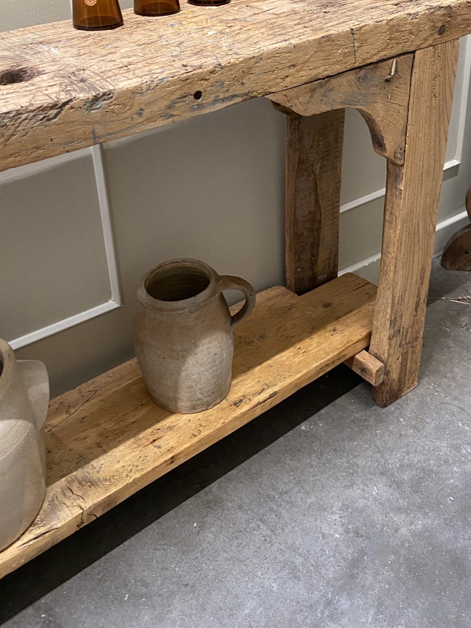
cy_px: 205
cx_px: 284
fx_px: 671
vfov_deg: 49.2
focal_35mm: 37
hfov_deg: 38.5
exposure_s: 1/50
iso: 250
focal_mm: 4.25
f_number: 1.8
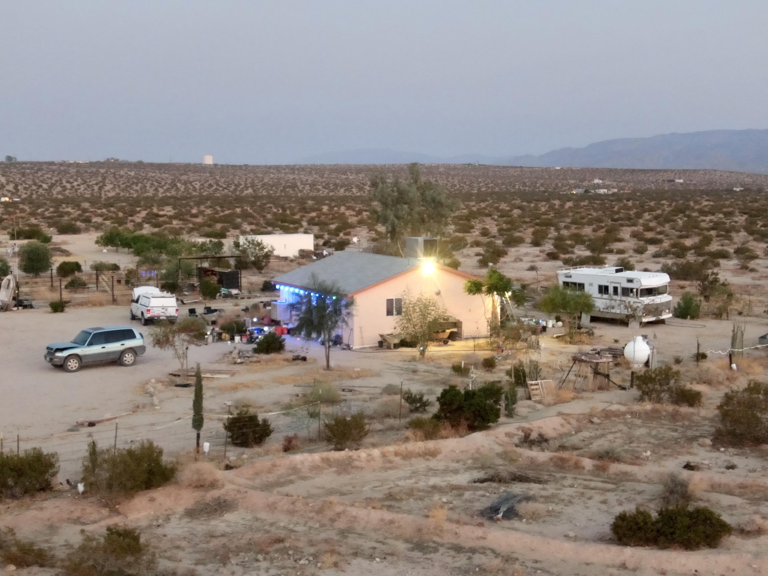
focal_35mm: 48
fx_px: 1065
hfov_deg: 39.7
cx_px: 384
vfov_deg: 30.3
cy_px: 288
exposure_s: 1/3
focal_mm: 8.6
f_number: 3.8
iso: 1600
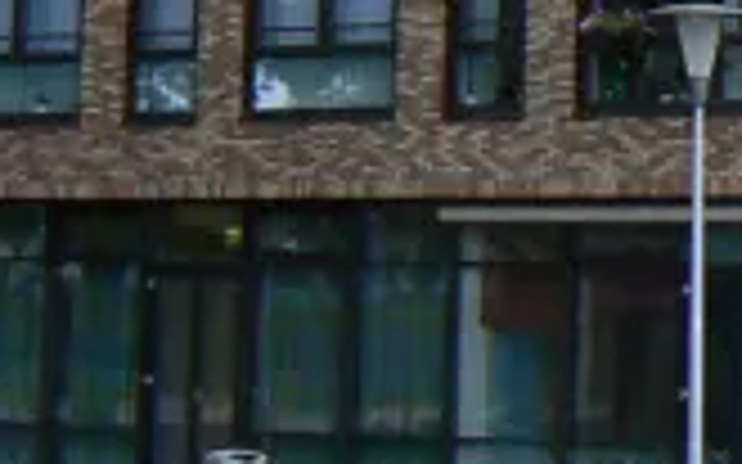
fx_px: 5094
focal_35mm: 252
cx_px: 1043
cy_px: -471
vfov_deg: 5.1
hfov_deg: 8.2
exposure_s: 1/100
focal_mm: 6
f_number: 5.6
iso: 80
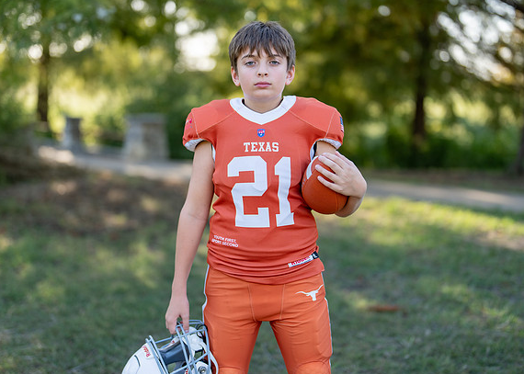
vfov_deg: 24.5
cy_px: 172
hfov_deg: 33.8
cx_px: 257
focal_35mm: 58
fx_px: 863
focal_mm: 50
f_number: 1.2
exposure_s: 1/1250
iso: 100
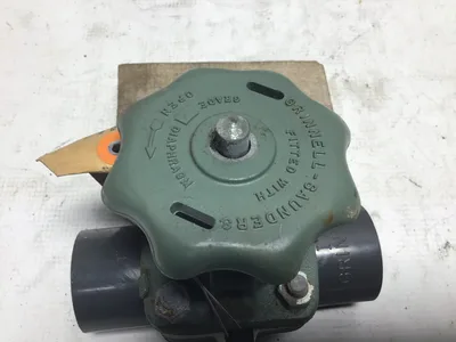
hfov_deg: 58.4
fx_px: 408
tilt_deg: -65.7
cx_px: 228
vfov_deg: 45.4
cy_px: 171
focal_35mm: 31
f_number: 2.4
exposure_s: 1/120
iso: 32
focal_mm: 3.3
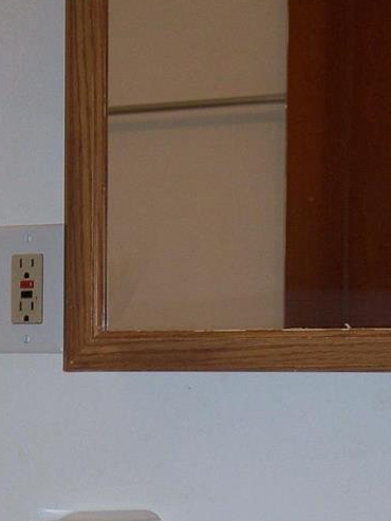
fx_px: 1355
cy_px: 486
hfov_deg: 16.3
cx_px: 81
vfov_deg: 21.2
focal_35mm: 90
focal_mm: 7.8
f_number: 2.8
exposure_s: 1/60
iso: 125
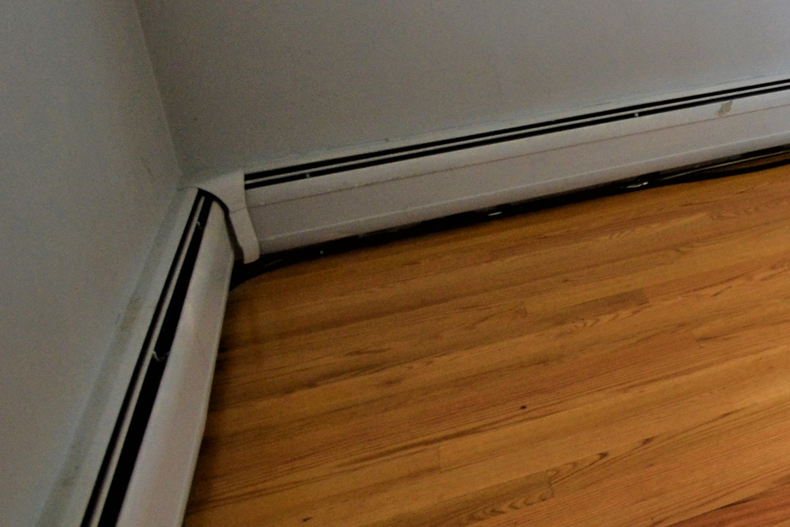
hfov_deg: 26.2
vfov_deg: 26.5
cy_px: 46
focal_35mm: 49
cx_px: 1247
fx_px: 1075
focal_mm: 10
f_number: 3.5
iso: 640
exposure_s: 1/15
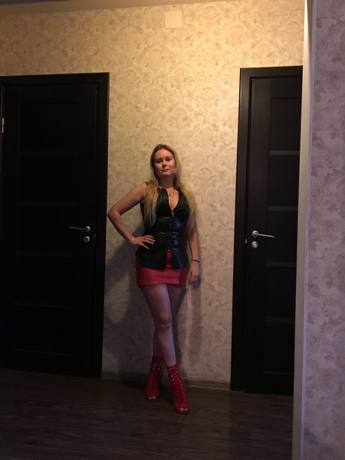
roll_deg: -0.5
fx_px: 385
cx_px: 172
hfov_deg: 48.2
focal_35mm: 29
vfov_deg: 61.7
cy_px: 230
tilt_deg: -1.4
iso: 320
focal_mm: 4.15
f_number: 2.2
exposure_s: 1/17
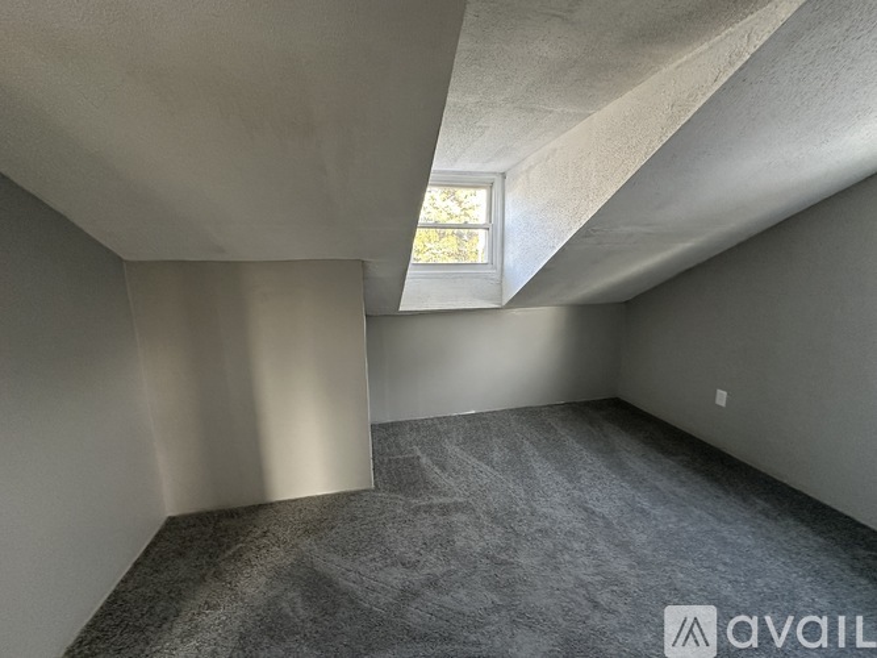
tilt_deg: -9.6
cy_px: 329
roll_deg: +0.4
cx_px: 438
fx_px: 355
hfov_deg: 102.1
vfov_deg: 85.7
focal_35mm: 14
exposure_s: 1/74
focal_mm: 2.22
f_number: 2.2
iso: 320
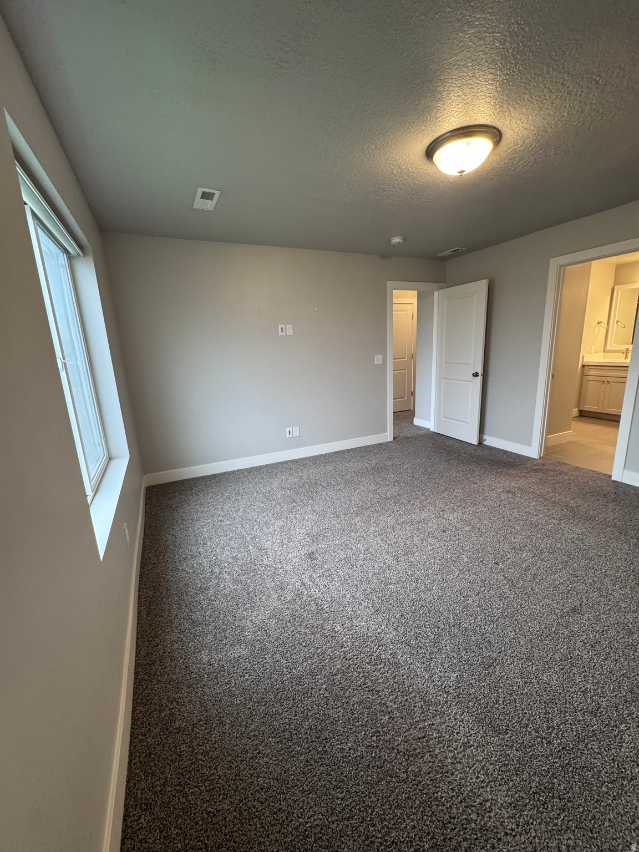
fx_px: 345
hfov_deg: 85.7
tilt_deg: -12.7
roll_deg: +3.0
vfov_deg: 102.1
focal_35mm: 14
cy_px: 426
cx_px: 320
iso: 250
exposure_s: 1/60
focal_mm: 2.22
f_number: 2.2
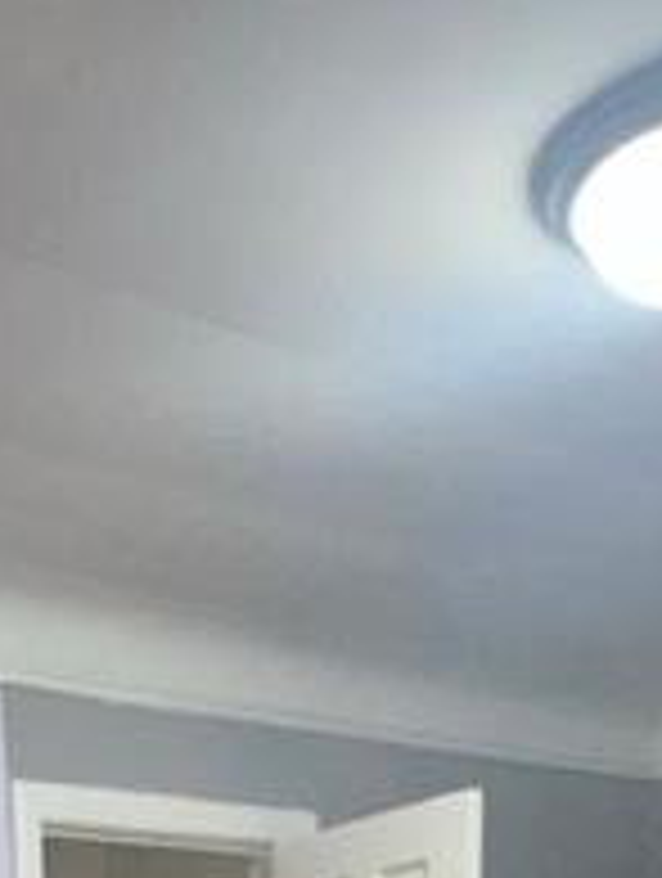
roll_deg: +1.3
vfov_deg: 24.7
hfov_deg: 26.3
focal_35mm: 55
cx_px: 171
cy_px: 1391
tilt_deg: -11.1
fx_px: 1398
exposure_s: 1/60
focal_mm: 2.22
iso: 160
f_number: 2.2
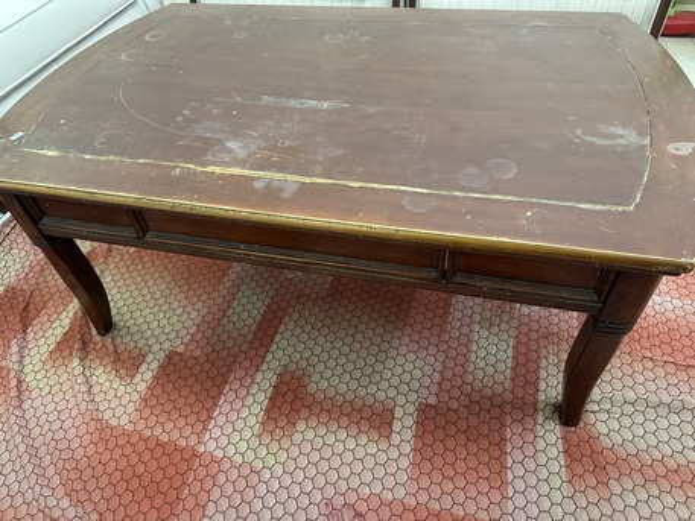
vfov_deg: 56.8
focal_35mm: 24
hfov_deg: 71.6
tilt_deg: -46.9
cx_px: 348
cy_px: 260
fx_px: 482
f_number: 1.78
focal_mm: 6.86
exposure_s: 1/60
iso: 640
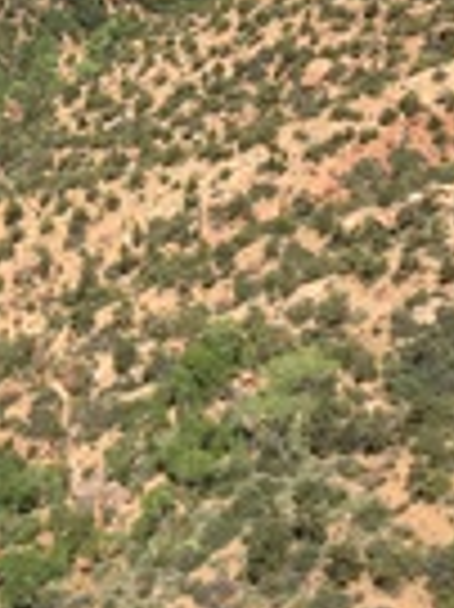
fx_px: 1962
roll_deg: -1.4
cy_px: -90
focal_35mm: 112
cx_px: -234
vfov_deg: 16.9
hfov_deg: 12.5
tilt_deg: -11.3
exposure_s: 1/1789
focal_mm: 4.15
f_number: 2.2
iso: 25
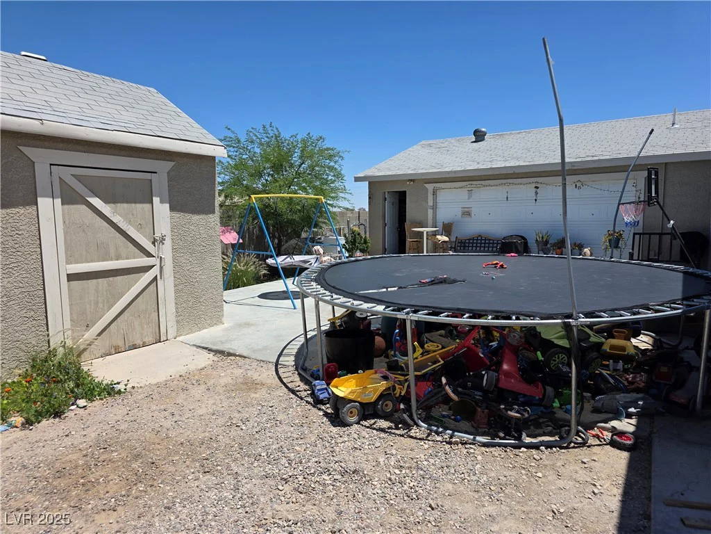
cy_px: 267
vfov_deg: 58.9
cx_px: 356
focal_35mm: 23
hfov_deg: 73.9
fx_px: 472
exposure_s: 1/7626
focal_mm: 6.3
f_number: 1.7
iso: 80
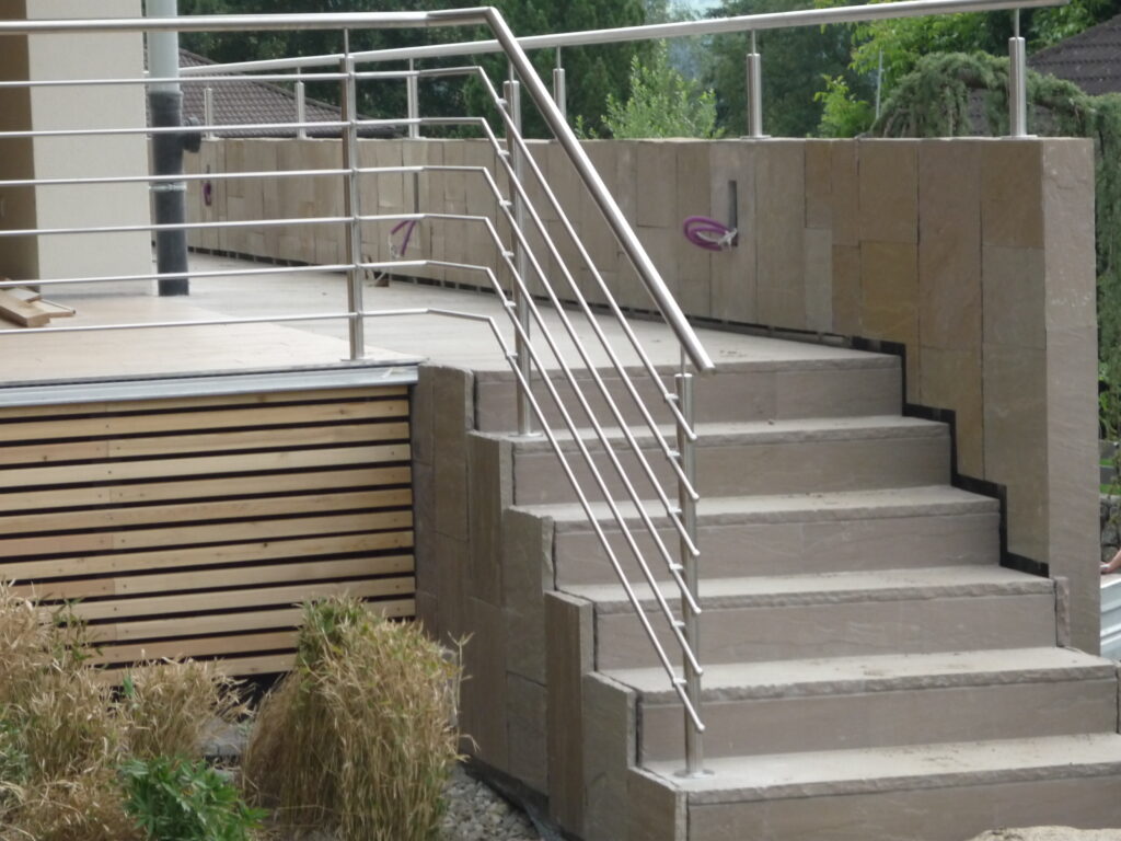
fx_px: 3238
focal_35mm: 100
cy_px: 420
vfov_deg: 14.8
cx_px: 560
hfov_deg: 19.6
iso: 250
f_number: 5.1
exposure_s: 1/60
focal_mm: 16.5
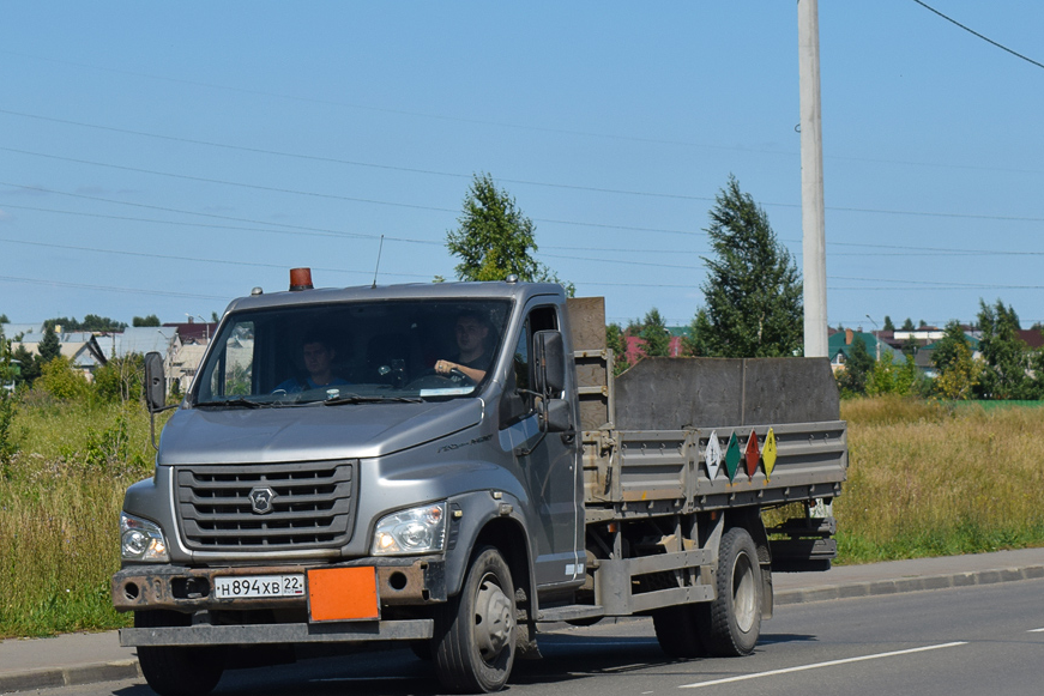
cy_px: 326
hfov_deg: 18.0
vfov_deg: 12.1
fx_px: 3297
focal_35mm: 114
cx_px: 367
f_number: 7.1
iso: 200
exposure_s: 1/1000
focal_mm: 55
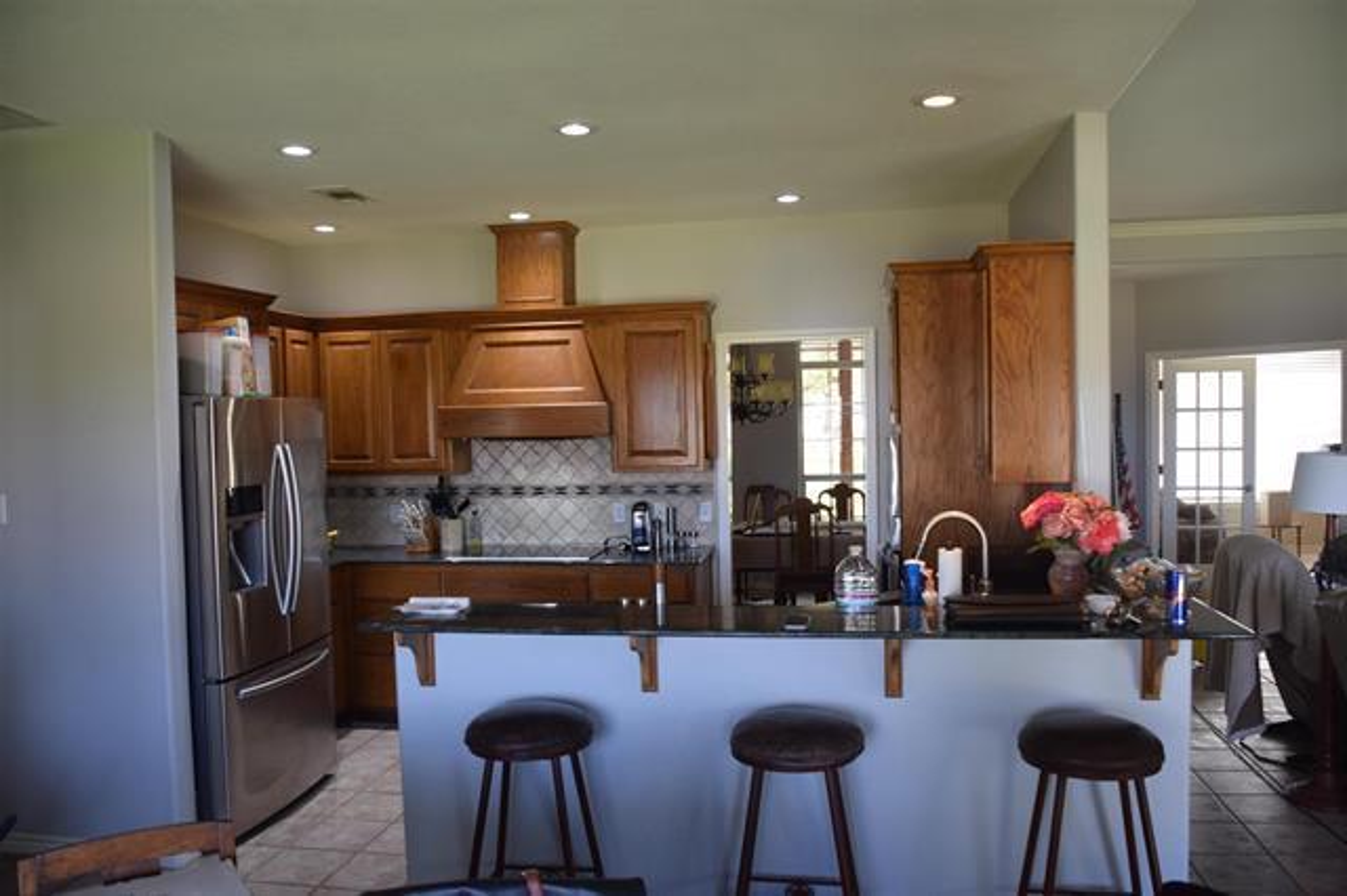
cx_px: 674
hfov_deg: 67.4
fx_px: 1010
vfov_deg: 47.9
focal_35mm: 27
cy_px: 448
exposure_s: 1/80
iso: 400
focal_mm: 18
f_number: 4.5
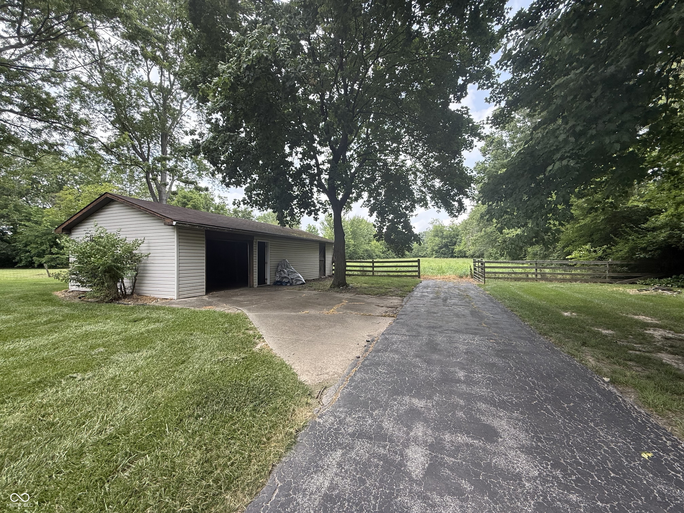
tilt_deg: +0.4
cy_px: 256
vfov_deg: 85.7
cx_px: 342
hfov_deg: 102.1
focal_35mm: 14
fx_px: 277
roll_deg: -0.1
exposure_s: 1/374
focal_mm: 2.22
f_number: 2.2
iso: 64
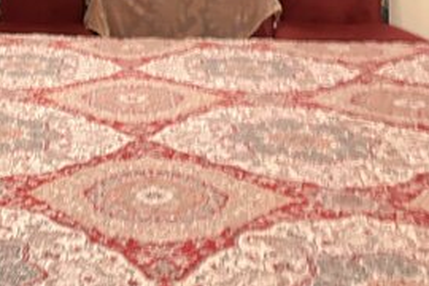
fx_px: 763
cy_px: -44
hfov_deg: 28.3
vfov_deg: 20.1
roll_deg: +4.5
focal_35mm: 64
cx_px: -54
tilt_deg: -7.0
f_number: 1.6
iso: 500
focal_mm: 5.96
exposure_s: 1/30
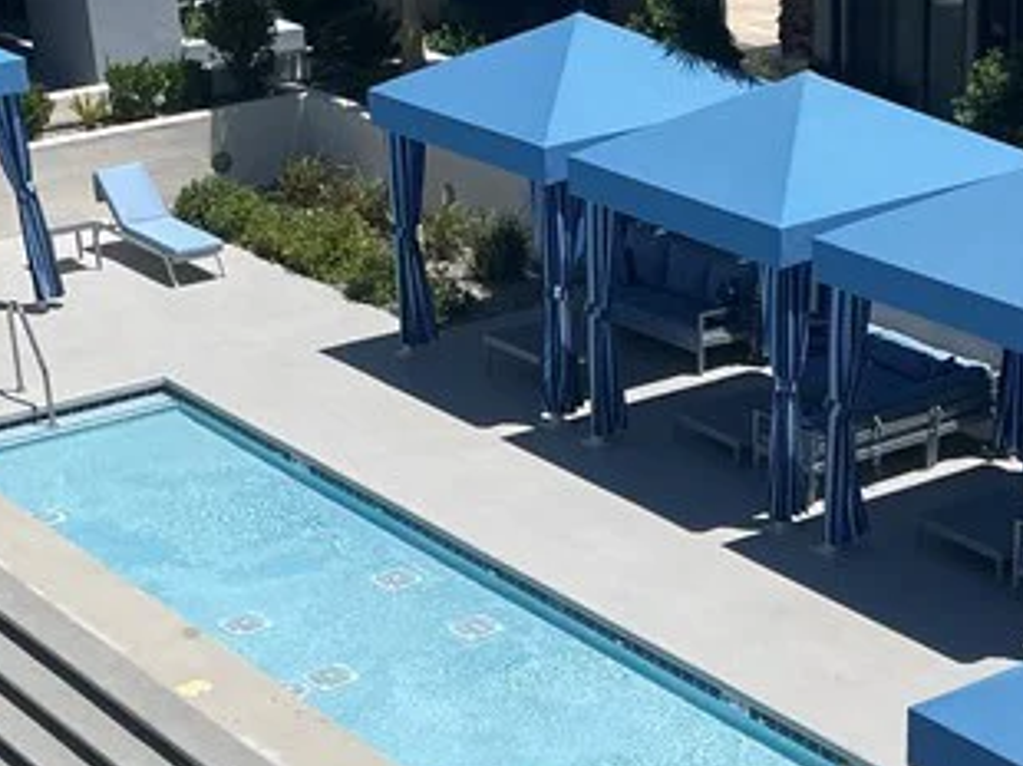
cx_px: 637
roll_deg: +2.0
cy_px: 759
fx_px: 2540
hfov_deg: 22.7
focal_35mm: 86
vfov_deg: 16.8
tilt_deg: -27.7
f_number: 1.6
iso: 32
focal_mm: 4.2
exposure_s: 1/6897
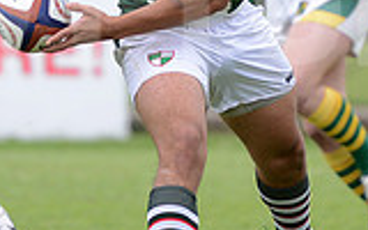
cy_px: -13
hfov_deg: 2.1
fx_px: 9979
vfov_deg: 1.3
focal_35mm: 995
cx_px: 258
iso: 400
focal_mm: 270
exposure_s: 1/640
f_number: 4
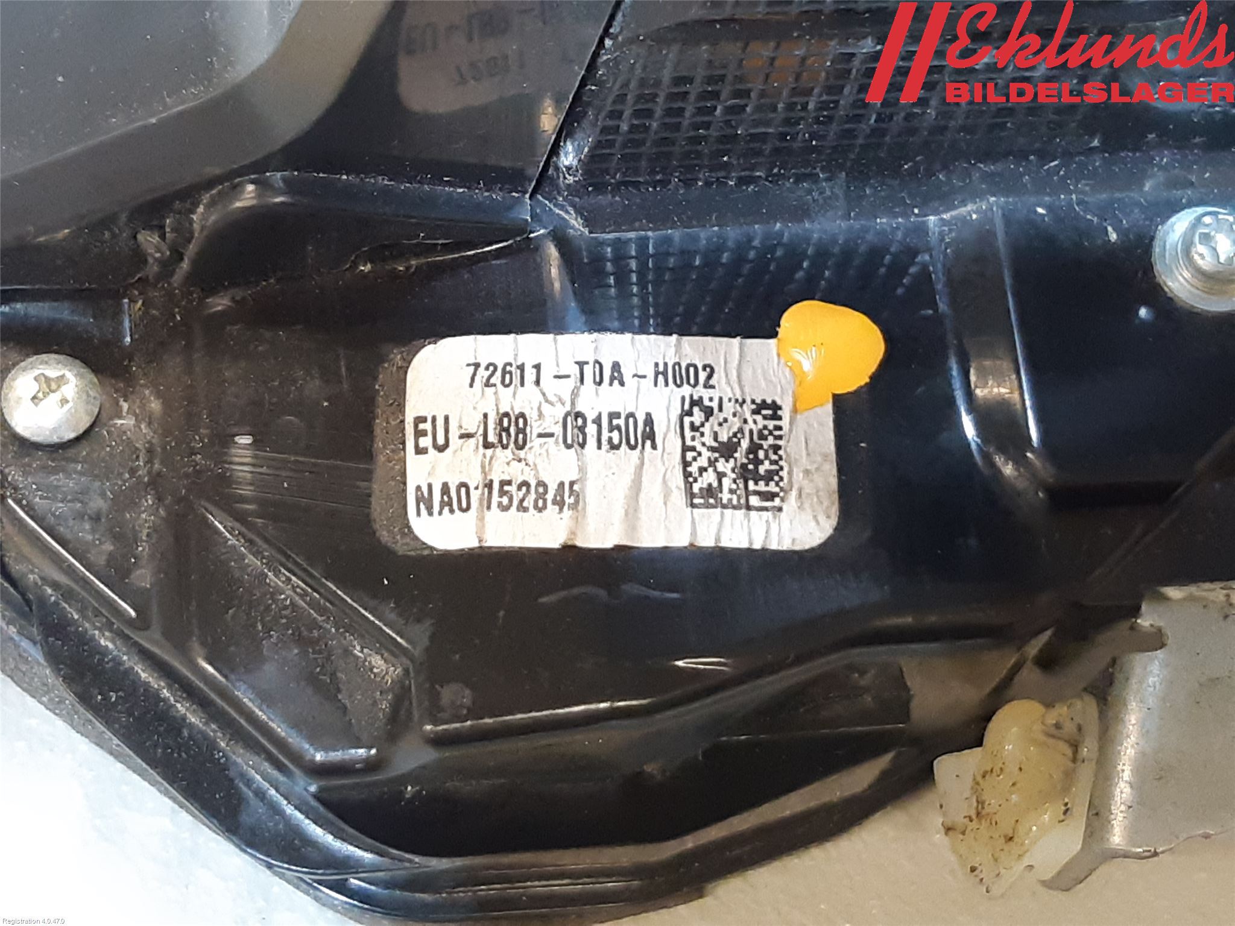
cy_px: 463
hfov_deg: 67.3
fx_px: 928
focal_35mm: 26
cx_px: 618
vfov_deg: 53.1
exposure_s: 1/50
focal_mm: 3.93
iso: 250
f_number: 1.7
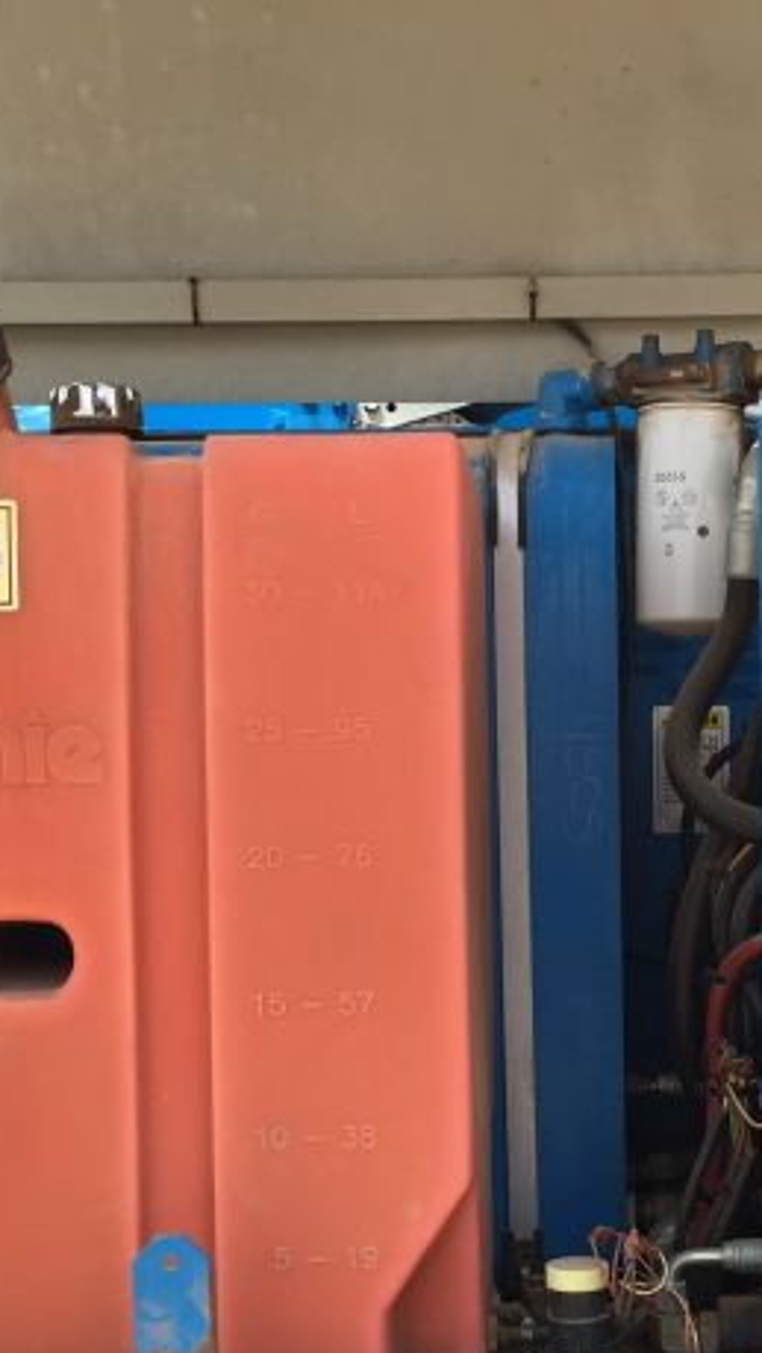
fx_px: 1974
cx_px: 591
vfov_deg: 37.7
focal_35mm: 55
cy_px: 812
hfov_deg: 21.6
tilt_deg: -0.1
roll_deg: -1.0
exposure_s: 1/682
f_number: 2.2
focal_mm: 4.15
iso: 32
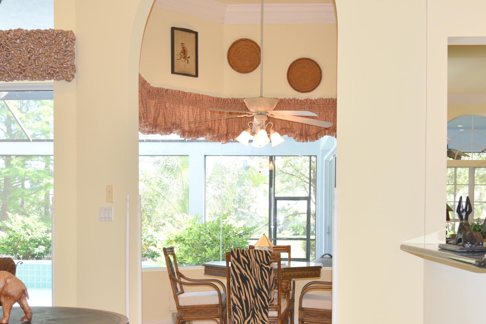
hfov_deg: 38.8
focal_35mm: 51
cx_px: 221
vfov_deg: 26.1
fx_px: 688
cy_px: 249
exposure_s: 1/100
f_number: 5
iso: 800
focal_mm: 31
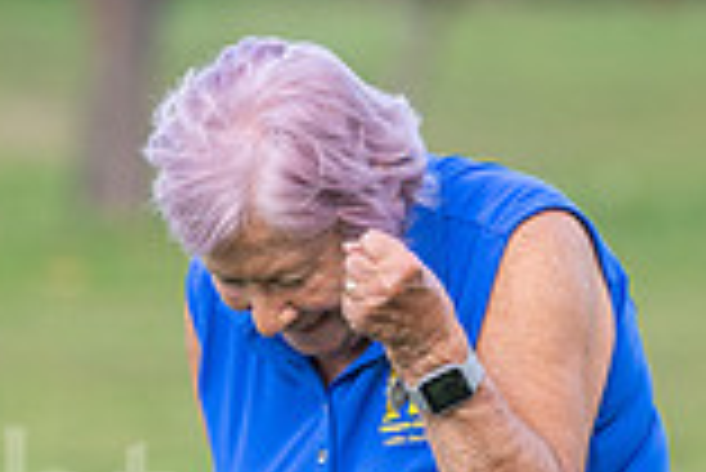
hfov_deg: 1.2
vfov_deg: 0.8
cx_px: -94
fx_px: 32603
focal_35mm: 1661
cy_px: 800
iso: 250
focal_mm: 300
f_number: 5.6
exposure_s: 1/400
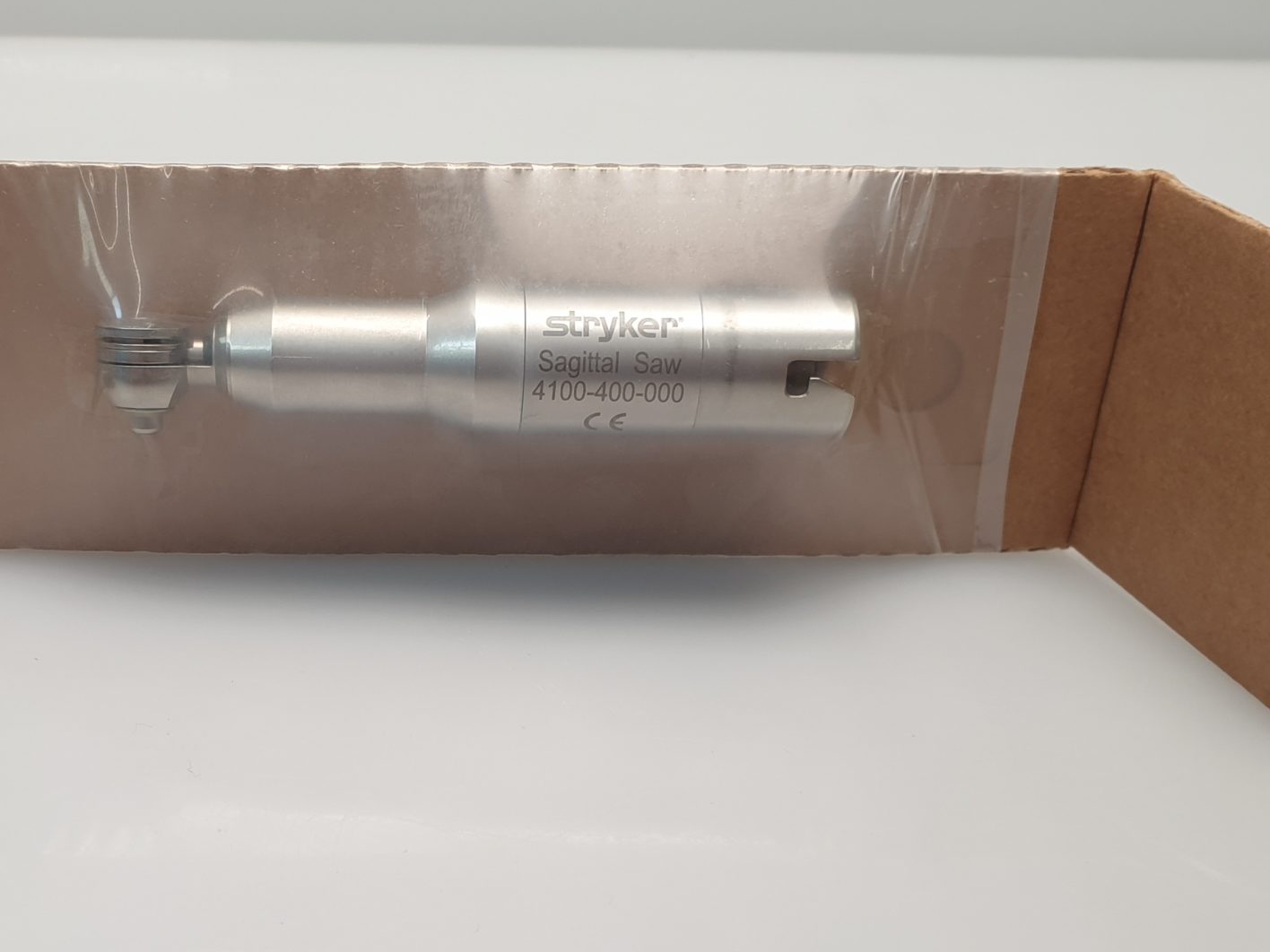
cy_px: 694
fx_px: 1724
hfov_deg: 39.8
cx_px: 402
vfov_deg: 30.4
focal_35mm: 47
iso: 64
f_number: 2.4
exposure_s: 1/50
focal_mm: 4.3
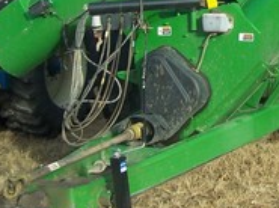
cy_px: -44
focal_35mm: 112
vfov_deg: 12.8
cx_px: 250
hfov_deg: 17.4
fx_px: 901
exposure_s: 1/500
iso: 80
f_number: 2.8
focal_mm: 6.3
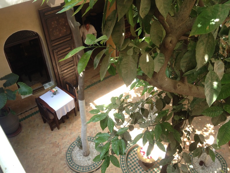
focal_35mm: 35
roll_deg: +0.2
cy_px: 86
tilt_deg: -44.2
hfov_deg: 52.6
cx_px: 115
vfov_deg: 40.7
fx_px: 233
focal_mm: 4.28
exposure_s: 1/60
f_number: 2.4
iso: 50
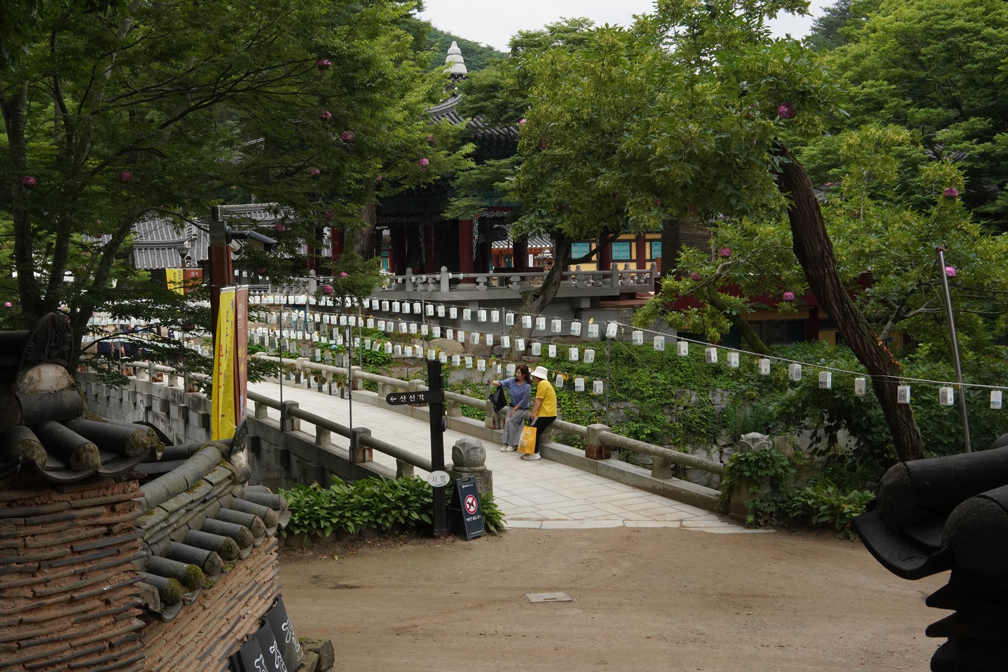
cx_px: 504
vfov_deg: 37.9
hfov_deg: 54.4
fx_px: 980
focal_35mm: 35
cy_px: 336
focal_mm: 35
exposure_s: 1/100
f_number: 18
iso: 1600
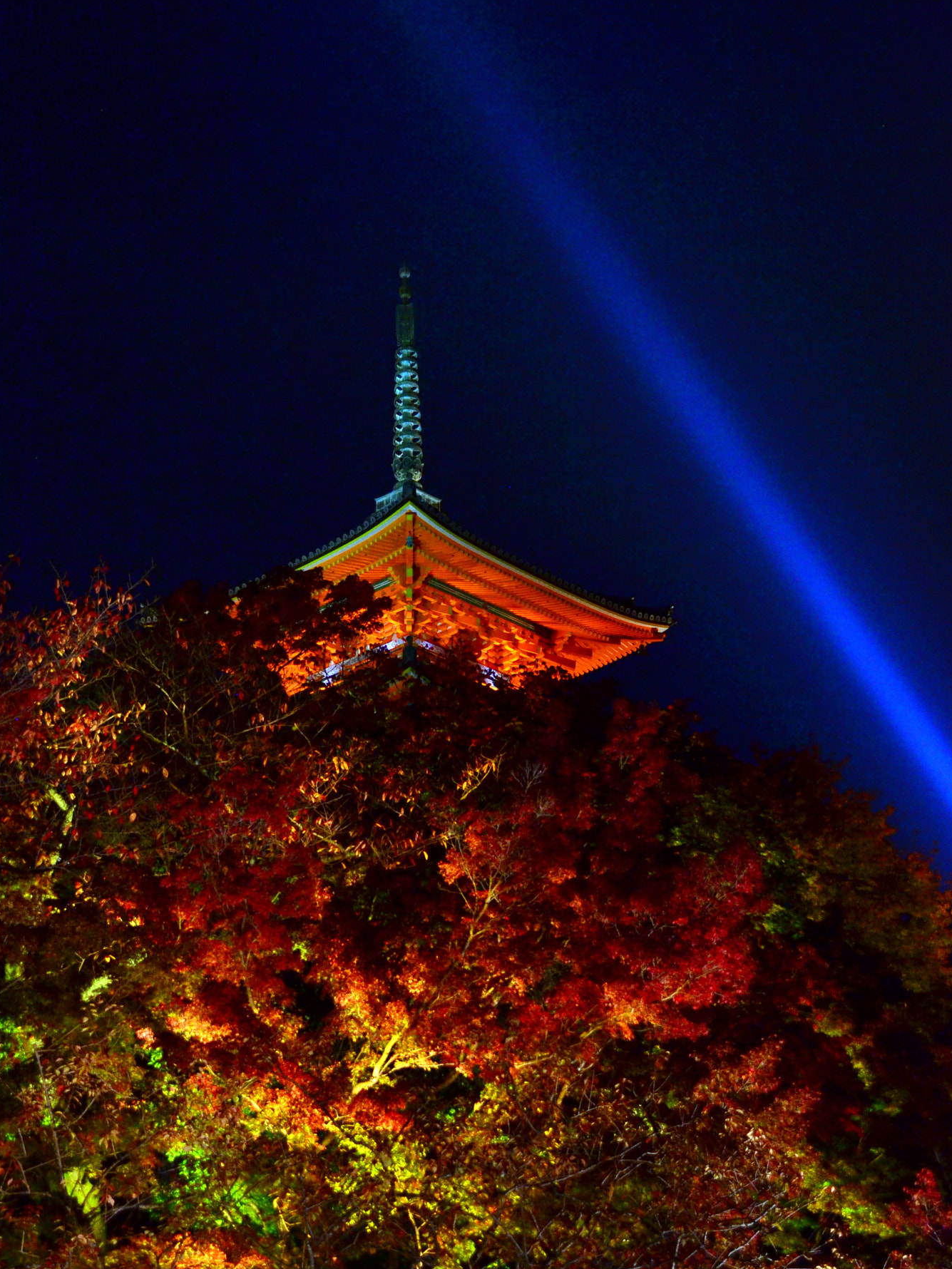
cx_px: 481
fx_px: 1943
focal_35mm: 53
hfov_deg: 27.5
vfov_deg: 36.2
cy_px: 665
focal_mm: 32
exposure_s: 1/10
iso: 1250
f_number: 5.6
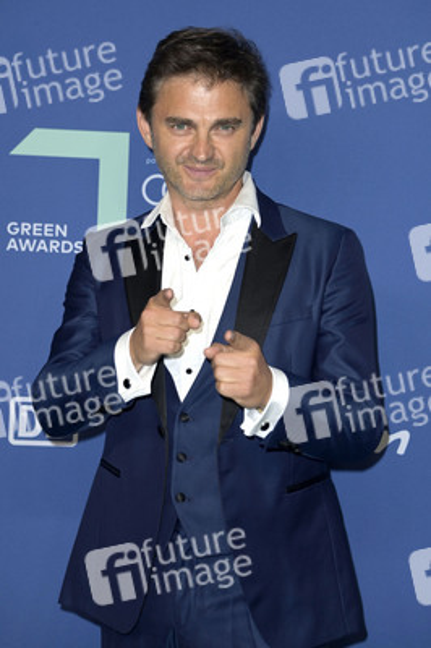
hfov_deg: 11.8
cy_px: 324
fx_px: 2087
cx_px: 216
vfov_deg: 17.7
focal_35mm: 116
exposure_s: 1/250
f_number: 5.6
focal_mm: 116
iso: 800
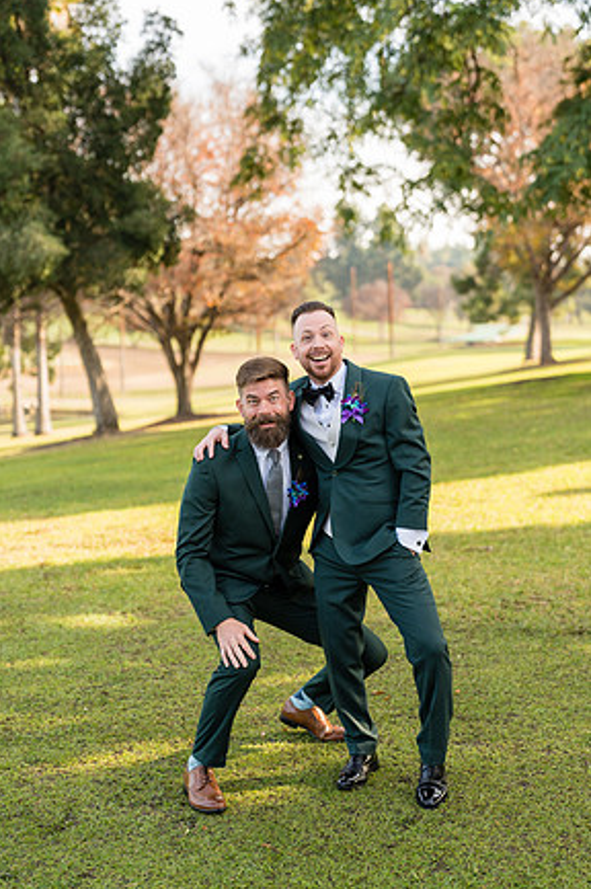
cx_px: 285
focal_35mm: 52
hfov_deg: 25.9
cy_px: 450
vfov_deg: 38.2
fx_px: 1282
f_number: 2
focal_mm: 50
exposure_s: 1/2000
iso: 320
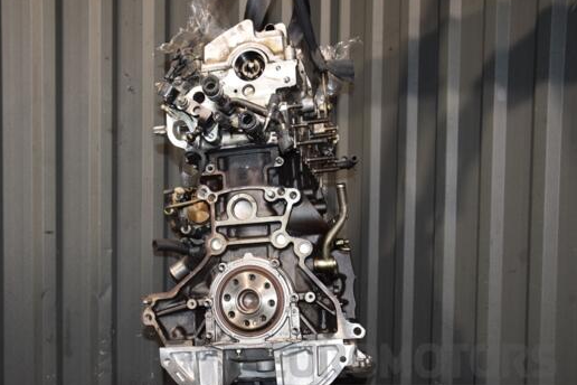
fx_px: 698
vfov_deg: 30.8
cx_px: 243
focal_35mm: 44
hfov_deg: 44.7
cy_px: 212
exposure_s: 1/60
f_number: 5
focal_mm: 25
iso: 800
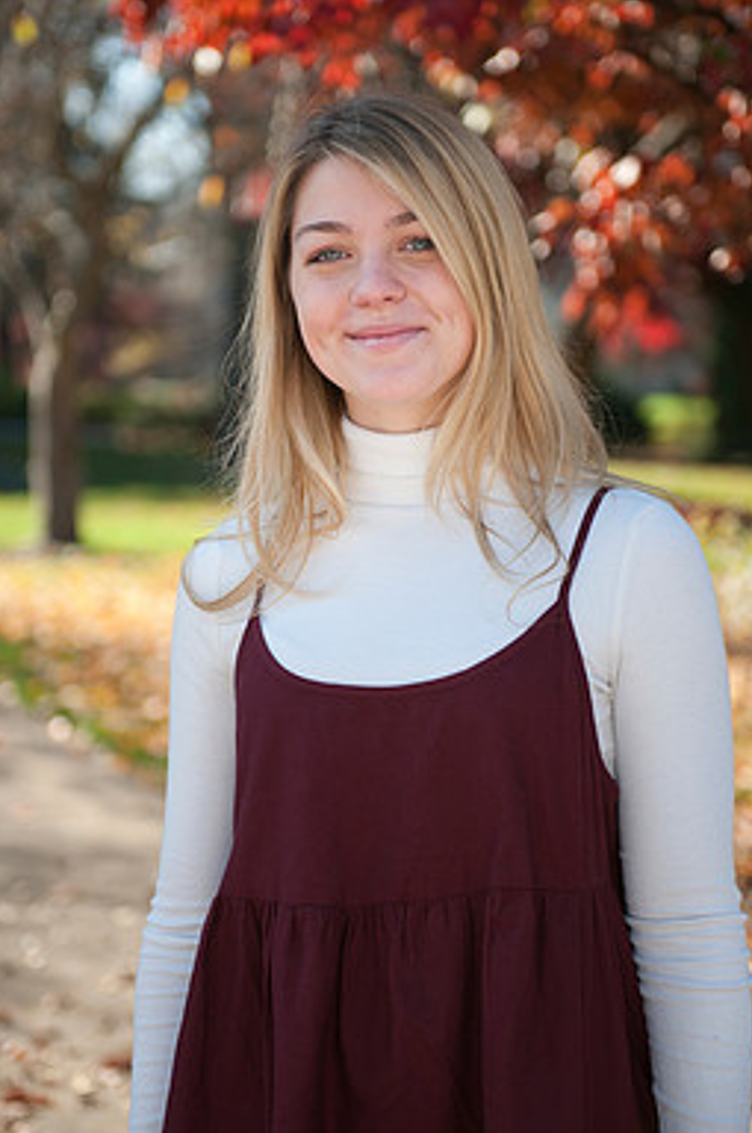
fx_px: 2576
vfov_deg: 24.8
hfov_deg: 16.6
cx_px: 376
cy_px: 522
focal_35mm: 82
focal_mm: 70
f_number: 2.8
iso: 100
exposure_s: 1/640
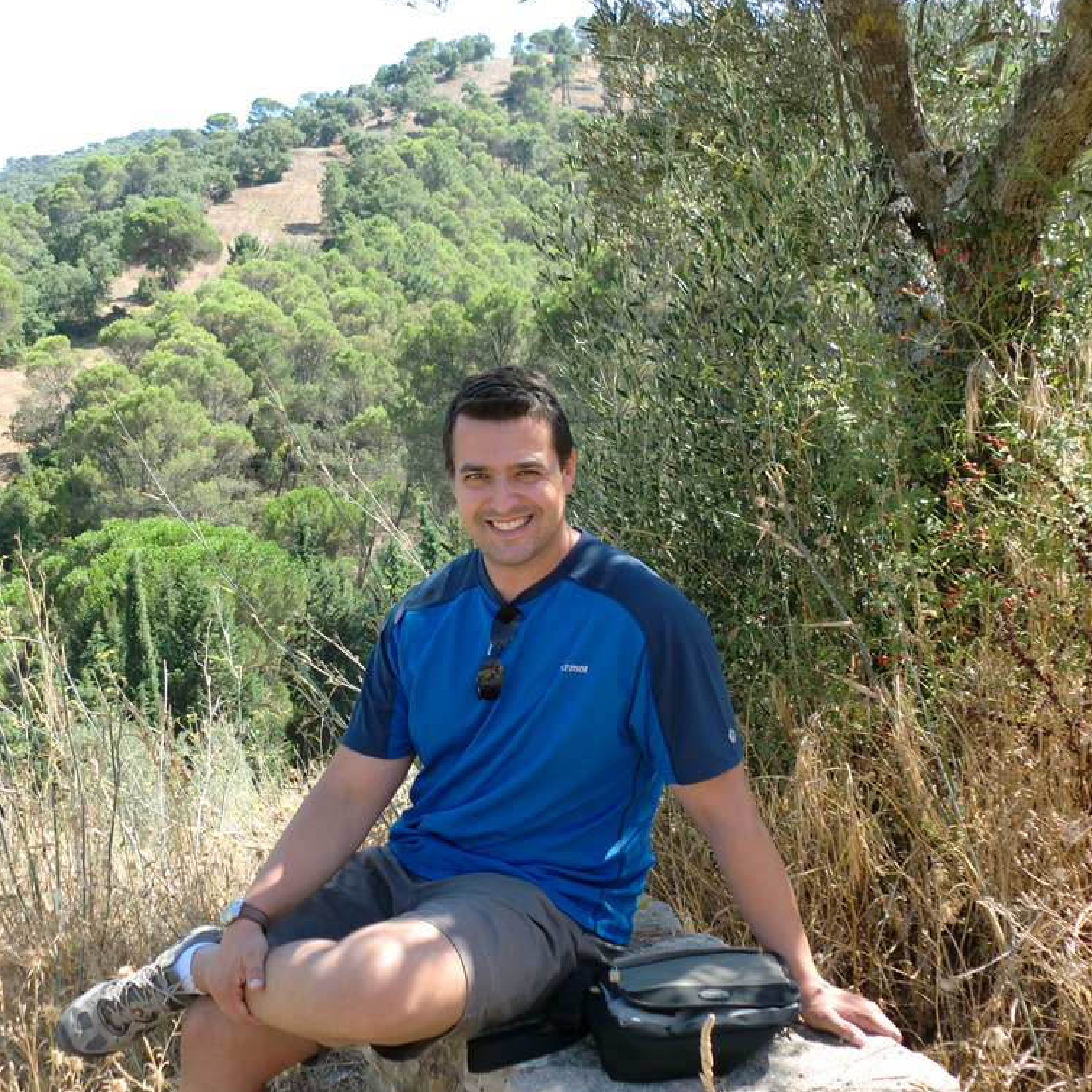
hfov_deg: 39.9
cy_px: 550
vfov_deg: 40.0
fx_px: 1499
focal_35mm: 42
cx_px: 455
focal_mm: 6.3
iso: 64
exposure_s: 1/250
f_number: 3.1
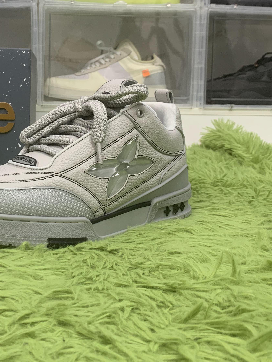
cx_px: 63
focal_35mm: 47
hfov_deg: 30.3
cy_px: 115
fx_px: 492
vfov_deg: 39.8
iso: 100
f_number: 1.8
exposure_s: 1/61
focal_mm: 4.25
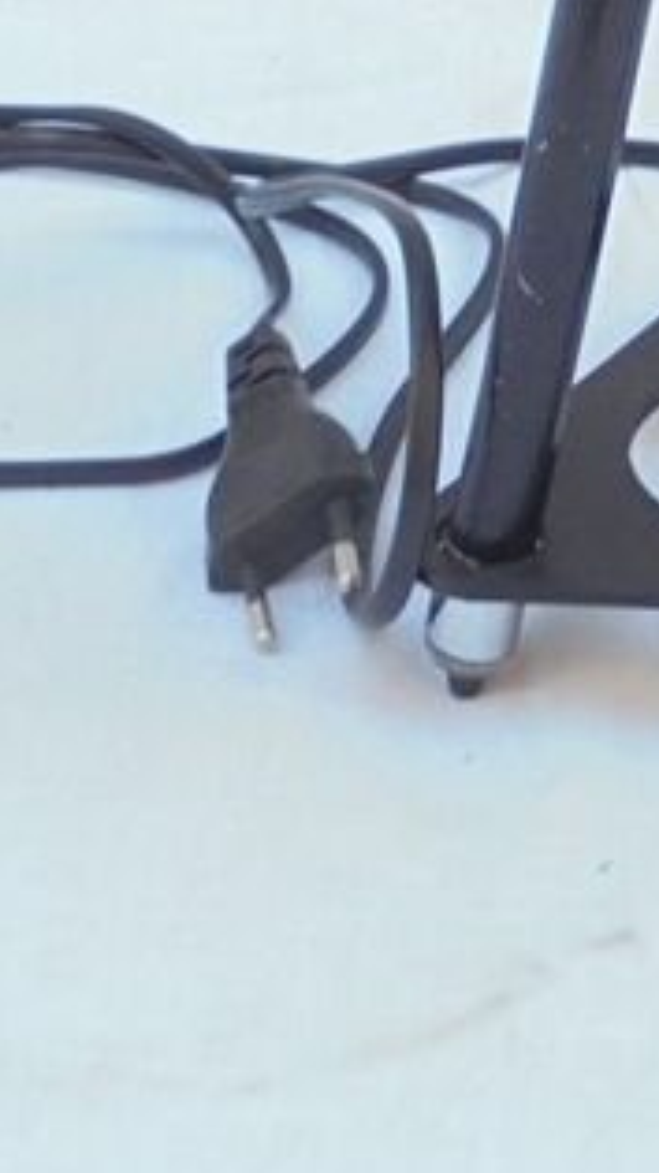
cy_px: -384
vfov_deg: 18.6
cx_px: 590
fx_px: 3296
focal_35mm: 106
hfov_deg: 11.3
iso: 100
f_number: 4
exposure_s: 1/100
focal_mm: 6.1
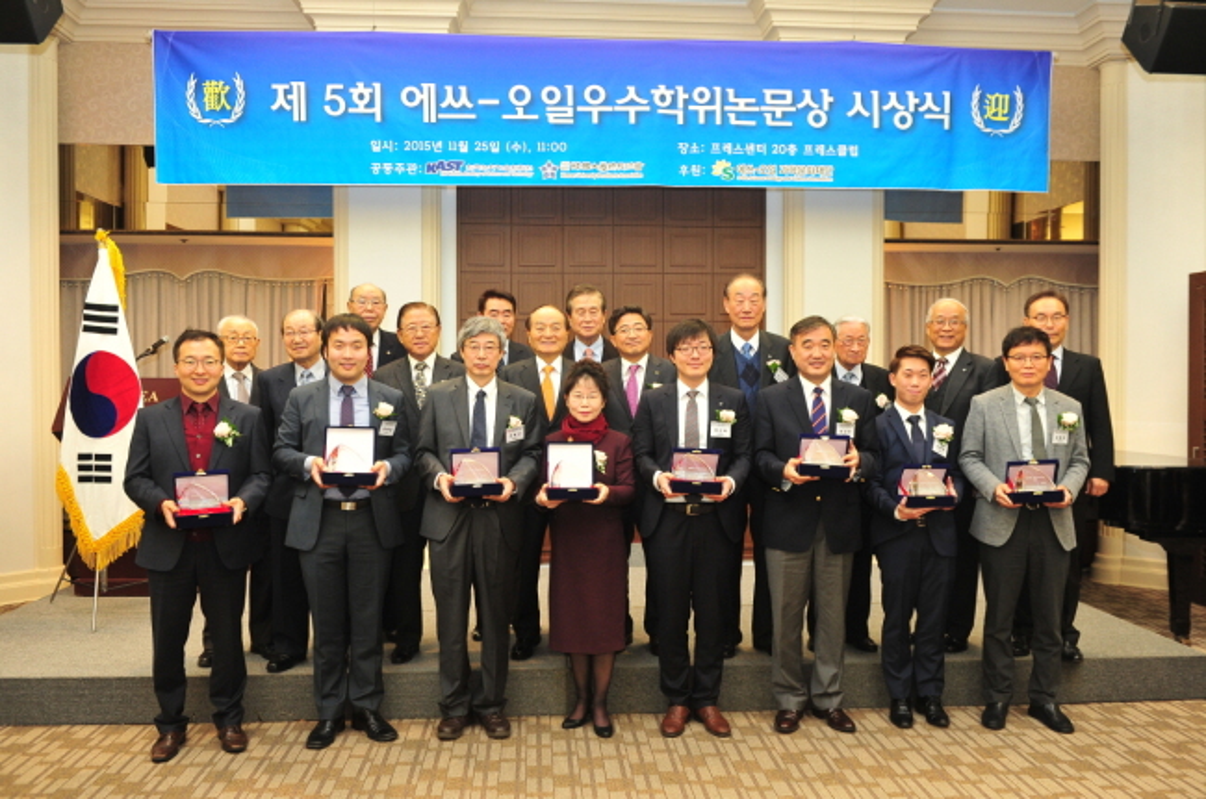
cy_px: 400
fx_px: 1037
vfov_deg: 42.2
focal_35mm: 31
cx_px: 603
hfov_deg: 60.4
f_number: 4
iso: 2000
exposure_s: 1/80
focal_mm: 31
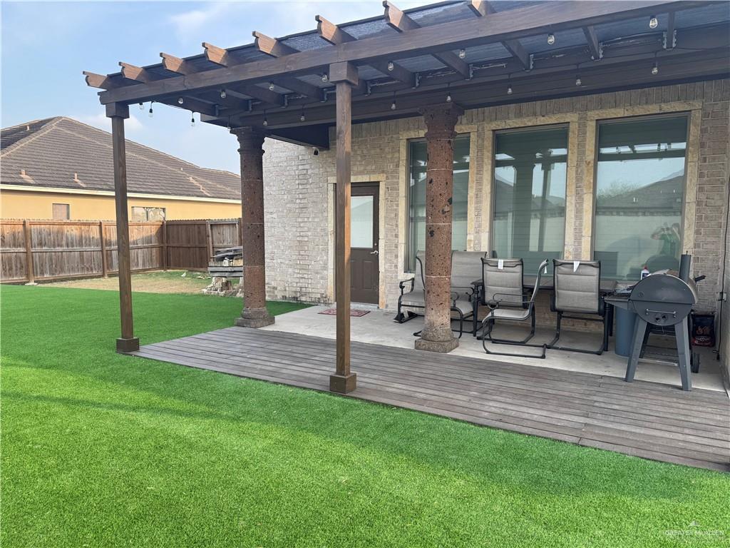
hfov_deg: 71.6
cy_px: 274
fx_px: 506
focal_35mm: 24
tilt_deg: -4.7
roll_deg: -0.2
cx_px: 365
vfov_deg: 56.8
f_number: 1.78
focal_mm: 6.76
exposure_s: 1/685
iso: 80
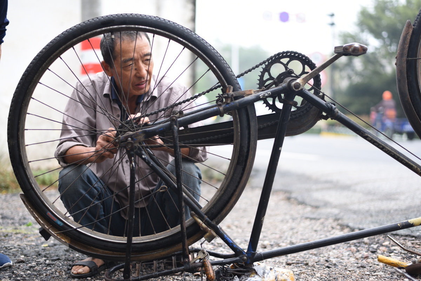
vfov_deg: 27.0
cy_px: 140
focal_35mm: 50
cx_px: 210
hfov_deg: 39.6
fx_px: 585
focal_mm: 50
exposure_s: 1/320
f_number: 2
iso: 320
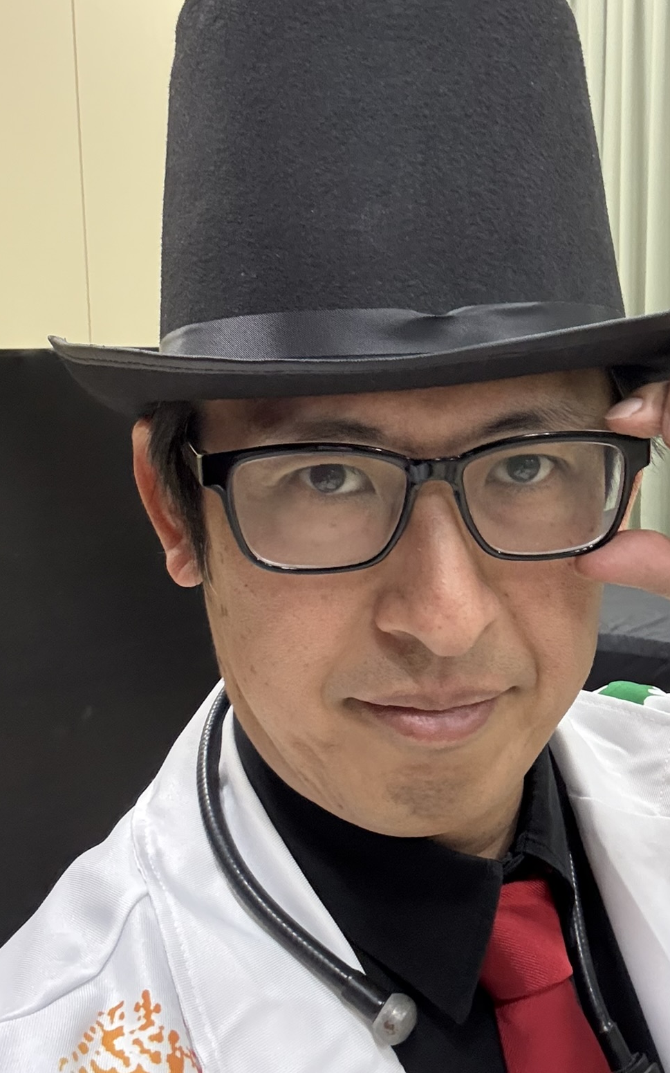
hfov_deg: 30.2
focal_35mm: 42
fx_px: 1227
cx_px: 466
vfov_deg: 47.0
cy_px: 442
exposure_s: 1/33
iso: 400
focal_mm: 2.69
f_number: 1.9
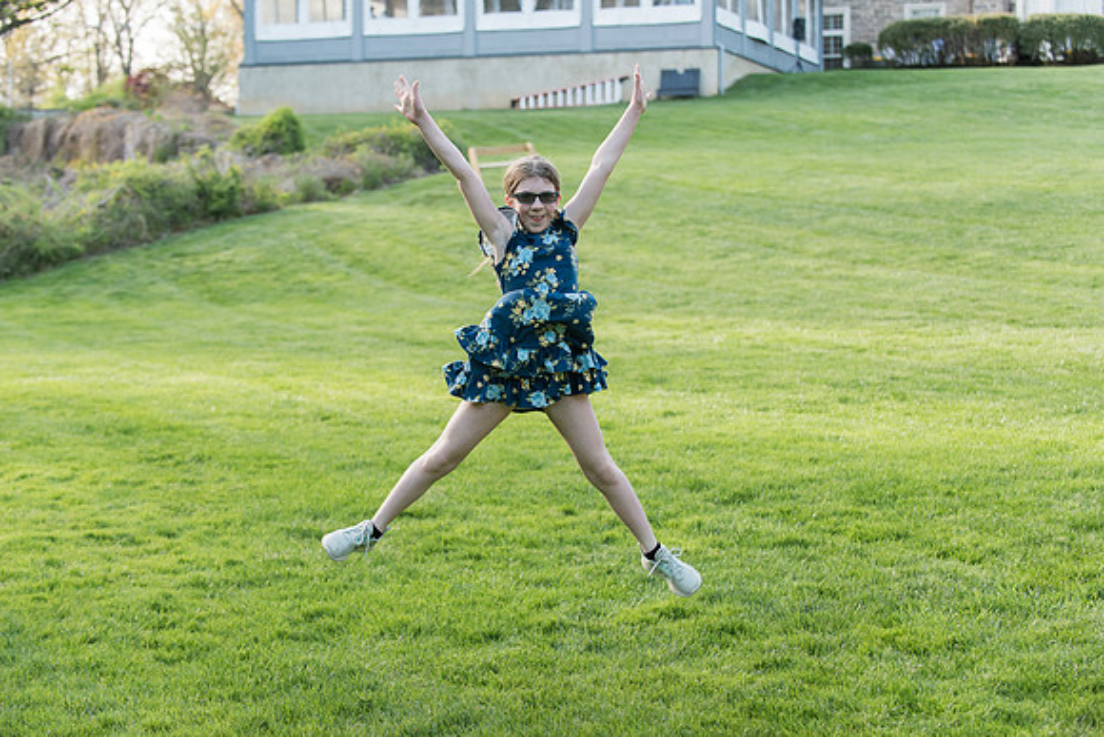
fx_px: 2147
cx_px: 552
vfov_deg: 19.5
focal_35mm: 70
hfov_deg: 28.8
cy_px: 368
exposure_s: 1/500
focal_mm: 70
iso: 500
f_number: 4
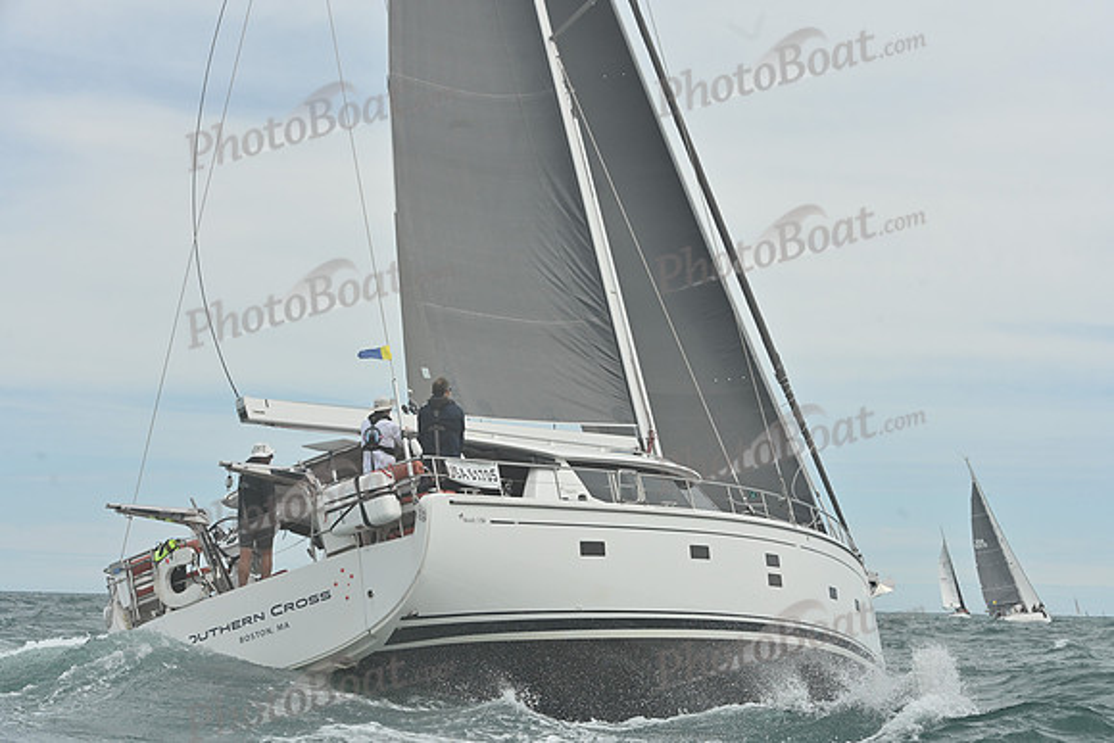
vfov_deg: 19.5
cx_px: 557
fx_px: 2167
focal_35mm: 70
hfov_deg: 28.8
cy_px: 372
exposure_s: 1/1250
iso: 320
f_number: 9
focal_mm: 70
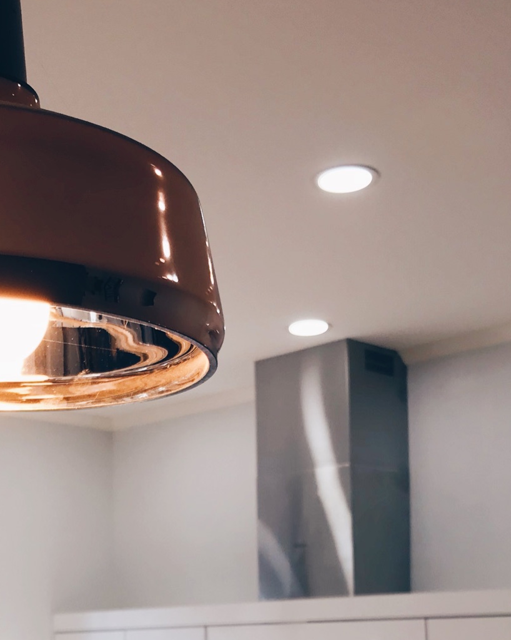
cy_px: 532
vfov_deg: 31.9
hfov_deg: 26.7
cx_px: 226
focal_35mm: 57
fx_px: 1078
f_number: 1.8
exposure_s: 1/109
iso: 20
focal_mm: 3.99
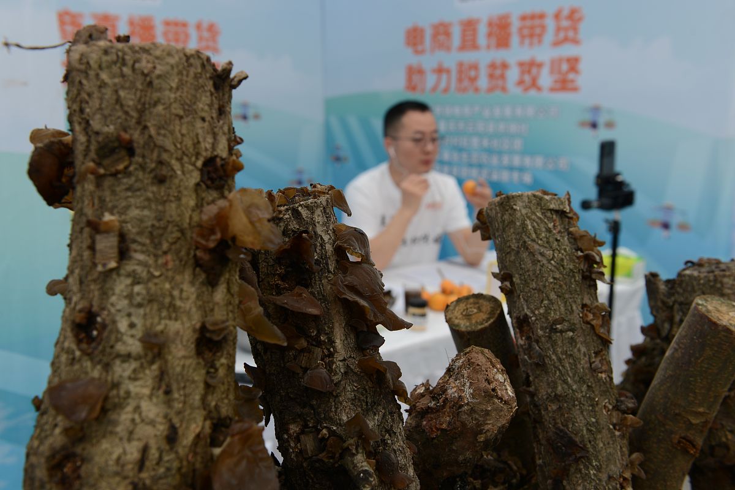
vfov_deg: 35.1
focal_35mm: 38
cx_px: 368
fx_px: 776
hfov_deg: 50.7
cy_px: 245
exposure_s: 1/125
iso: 200
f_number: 7.1
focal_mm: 38
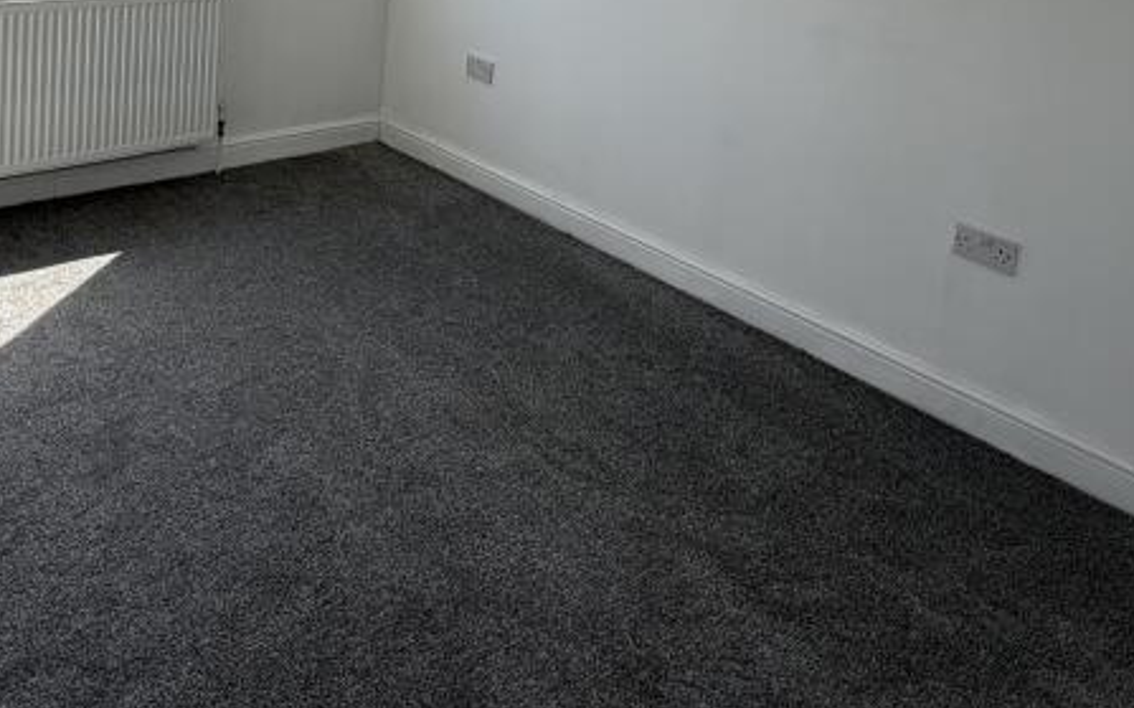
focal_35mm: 34
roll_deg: -4.2
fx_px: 1050
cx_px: 419
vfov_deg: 32.1
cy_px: -99
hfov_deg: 56.0
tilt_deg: -4.0
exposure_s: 1/502
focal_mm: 2.22
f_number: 2.2
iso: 50
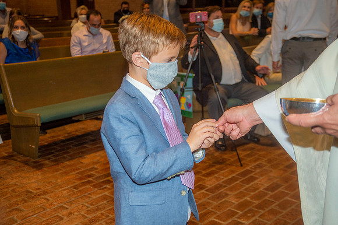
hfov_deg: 39.6
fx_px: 469
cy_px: 112
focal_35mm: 50
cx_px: 169
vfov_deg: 27.0
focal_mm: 50
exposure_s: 1/200
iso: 1600
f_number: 5.6
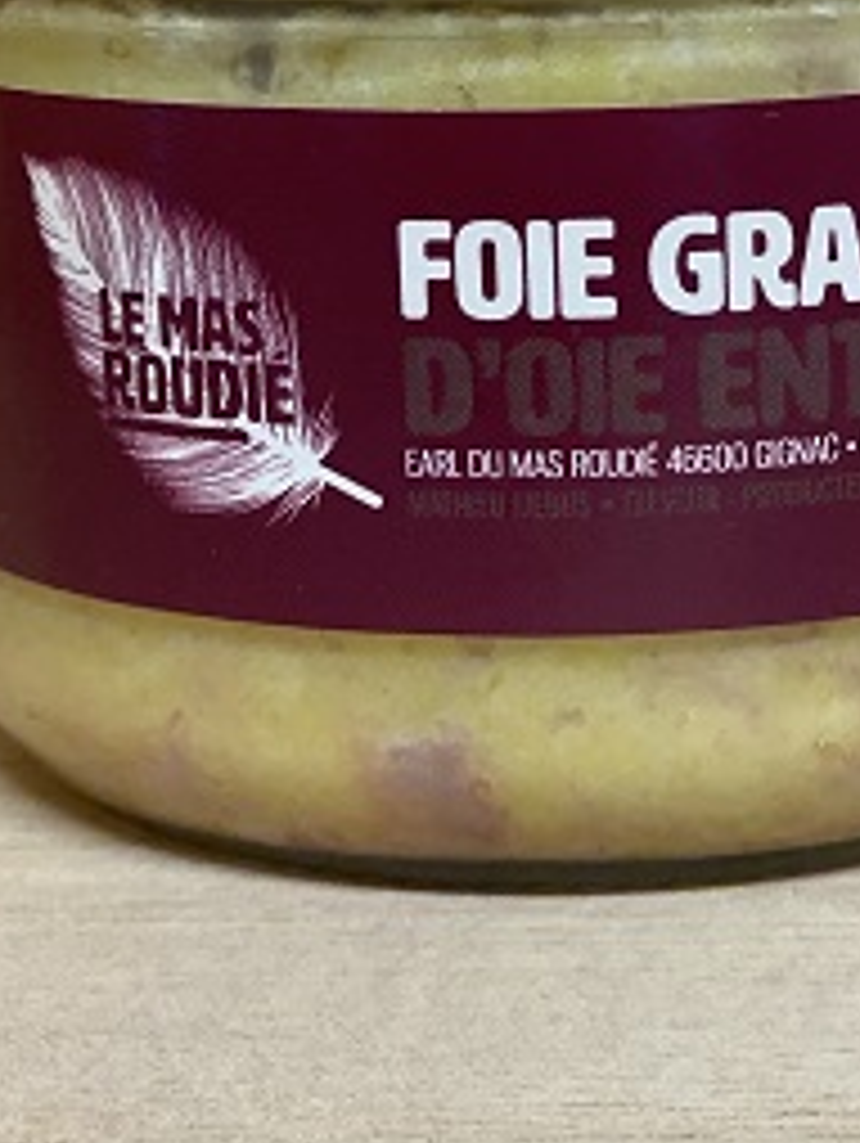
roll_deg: +0.5
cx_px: 635
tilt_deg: -12.3
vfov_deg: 18.0
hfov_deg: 13.6
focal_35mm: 109
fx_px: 3605
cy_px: 344
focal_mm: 6
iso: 125
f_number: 2
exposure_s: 1/50
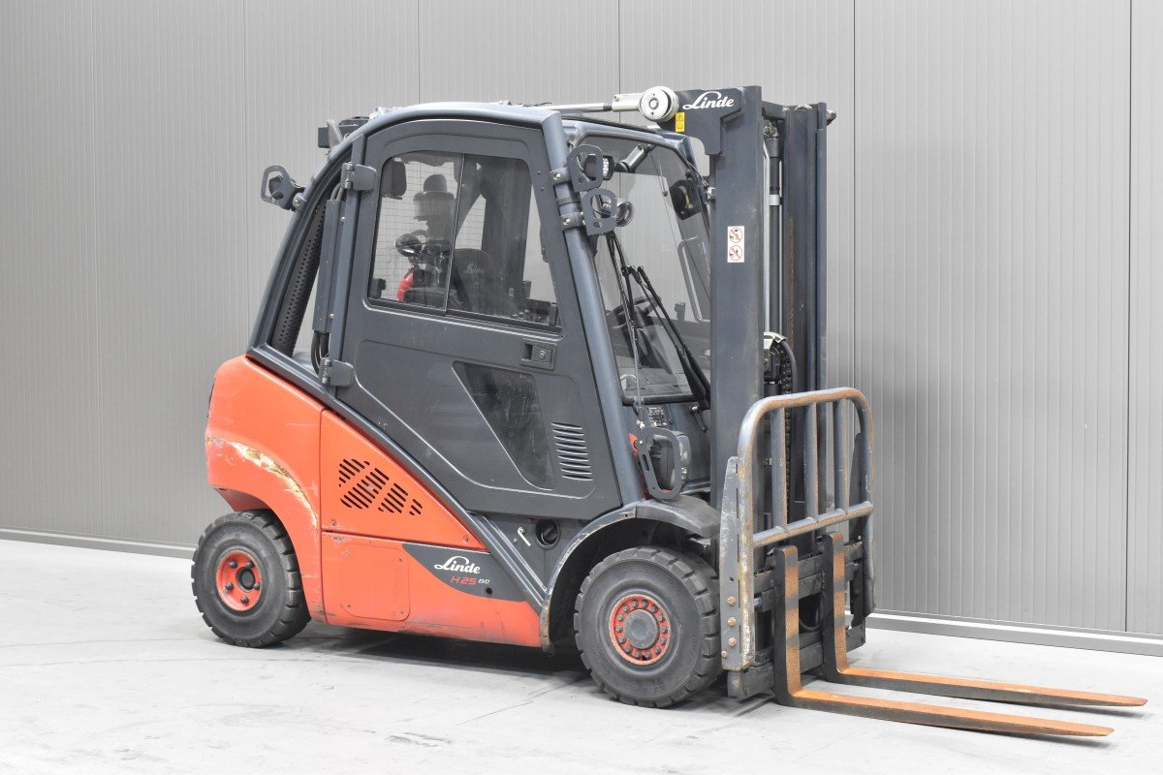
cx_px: 582
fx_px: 1647
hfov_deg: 38.9
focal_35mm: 51
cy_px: 388
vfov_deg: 26.5
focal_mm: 34
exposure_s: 1/13
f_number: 7.1
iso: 1600
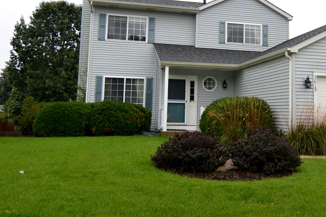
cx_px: 216
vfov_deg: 31.5
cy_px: 64
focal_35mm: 42
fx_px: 380
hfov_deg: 45.8
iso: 100
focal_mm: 15
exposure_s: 1/200
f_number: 5
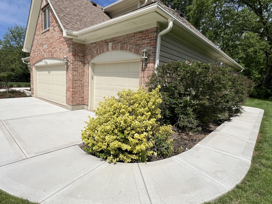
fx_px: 141
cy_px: 103
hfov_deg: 87.4
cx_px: 122
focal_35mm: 18
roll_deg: -2.7
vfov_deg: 71.6
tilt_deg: -8.6
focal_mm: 1.57
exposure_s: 1/3425
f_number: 1.8
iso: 32
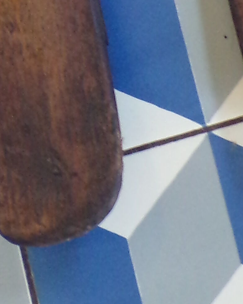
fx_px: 2023
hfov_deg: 6.9
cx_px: 216
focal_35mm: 225
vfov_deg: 8.2
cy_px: -266
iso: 360
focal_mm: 8.7
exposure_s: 1/17
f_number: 3.5
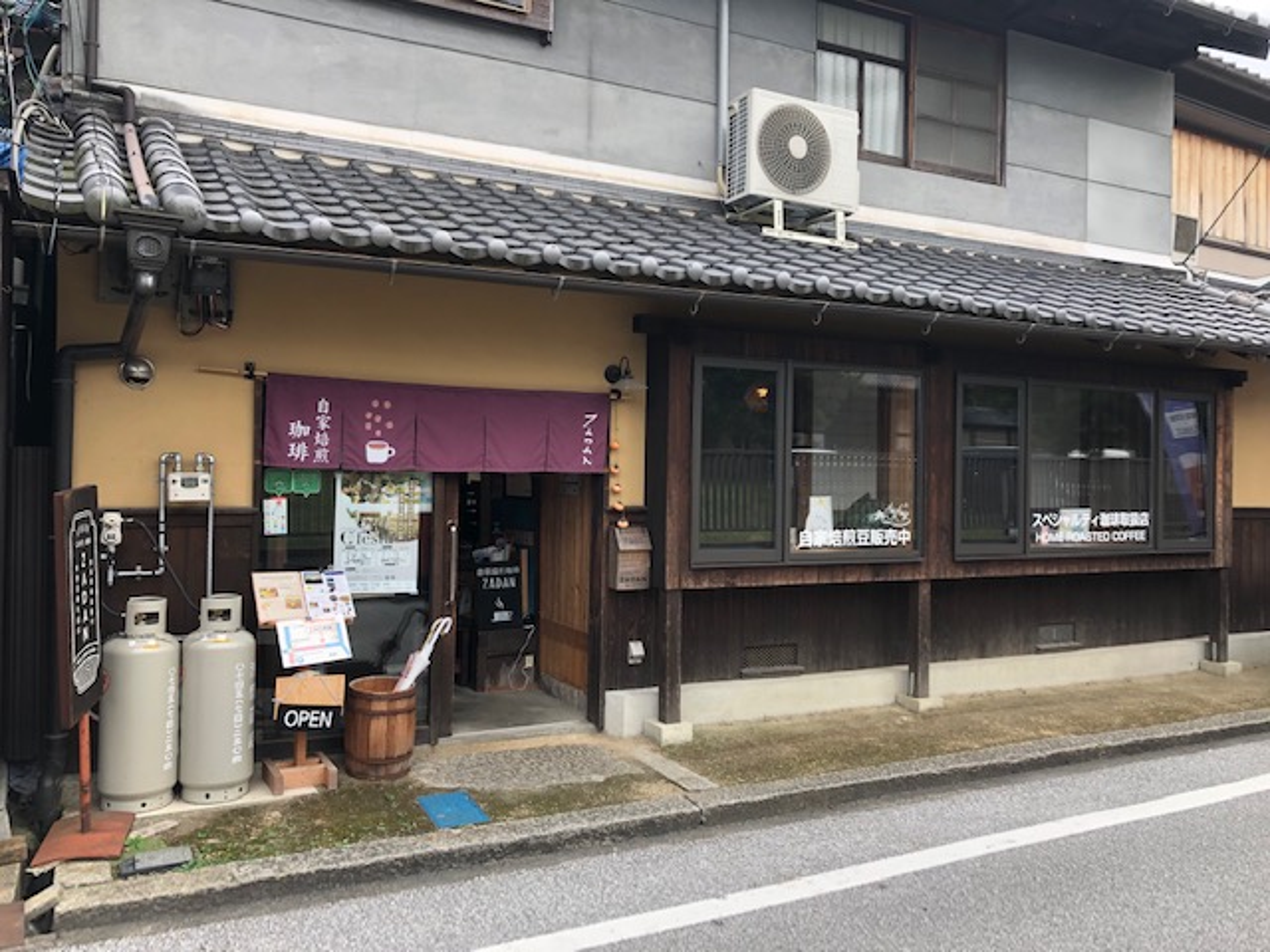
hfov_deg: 63.4
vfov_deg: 49.7
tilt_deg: +0.5
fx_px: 1027
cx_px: 635
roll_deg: +0.2
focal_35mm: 28
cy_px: 476
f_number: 1.8
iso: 20
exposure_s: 1/193
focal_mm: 3.99
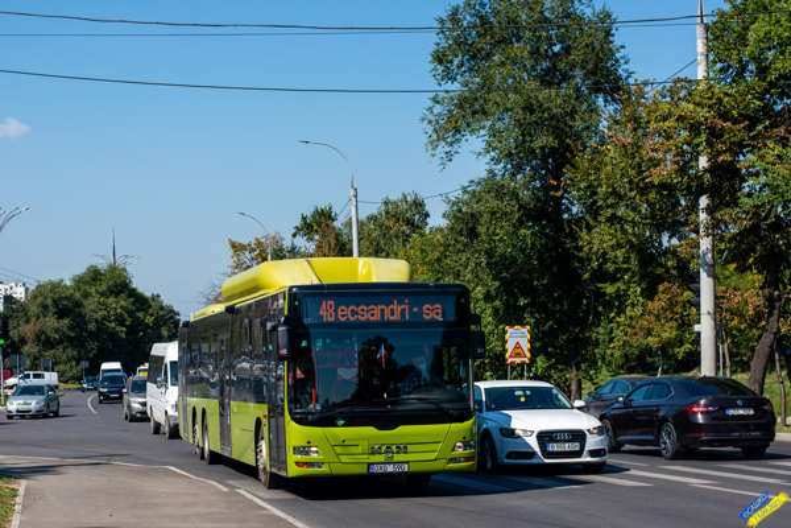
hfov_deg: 39.6
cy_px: 264
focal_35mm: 50
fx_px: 1099
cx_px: 396
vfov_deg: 27.0
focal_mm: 50
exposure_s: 1/1250
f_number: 4.5
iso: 125
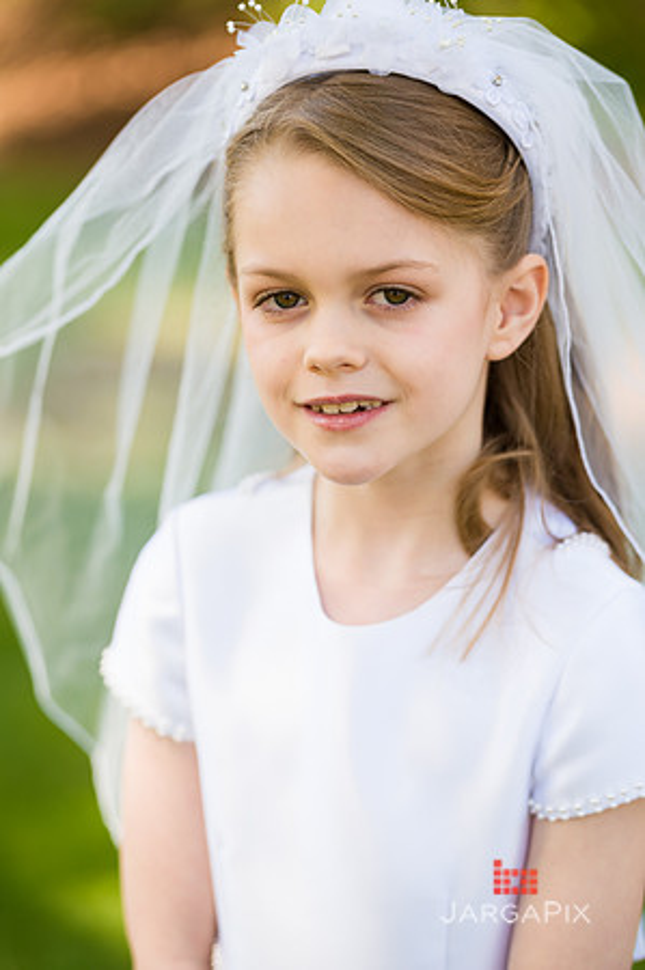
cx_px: 322
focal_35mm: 150
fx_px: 4040
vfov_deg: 13.7
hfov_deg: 9.1
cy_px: 485
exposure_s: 1/640
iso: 200
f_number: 3.2
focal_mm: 150
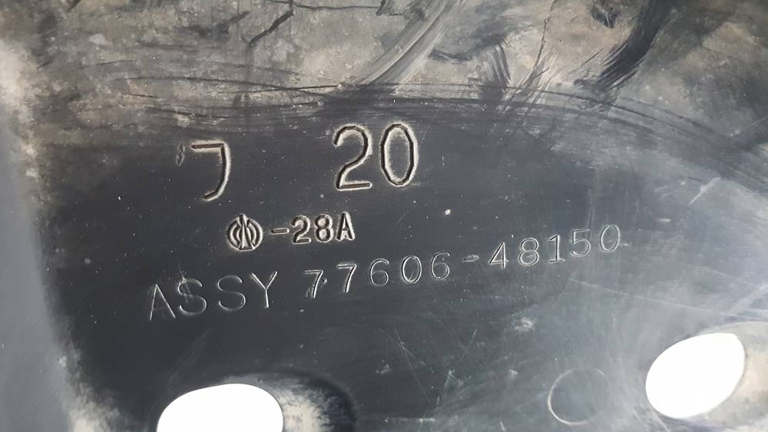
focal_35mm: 29
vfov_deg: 40.2
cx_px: 382
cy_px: 238
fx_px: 591
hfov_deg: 66.1
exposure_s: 1/50
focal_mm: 4.2
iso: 800
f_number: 1.7
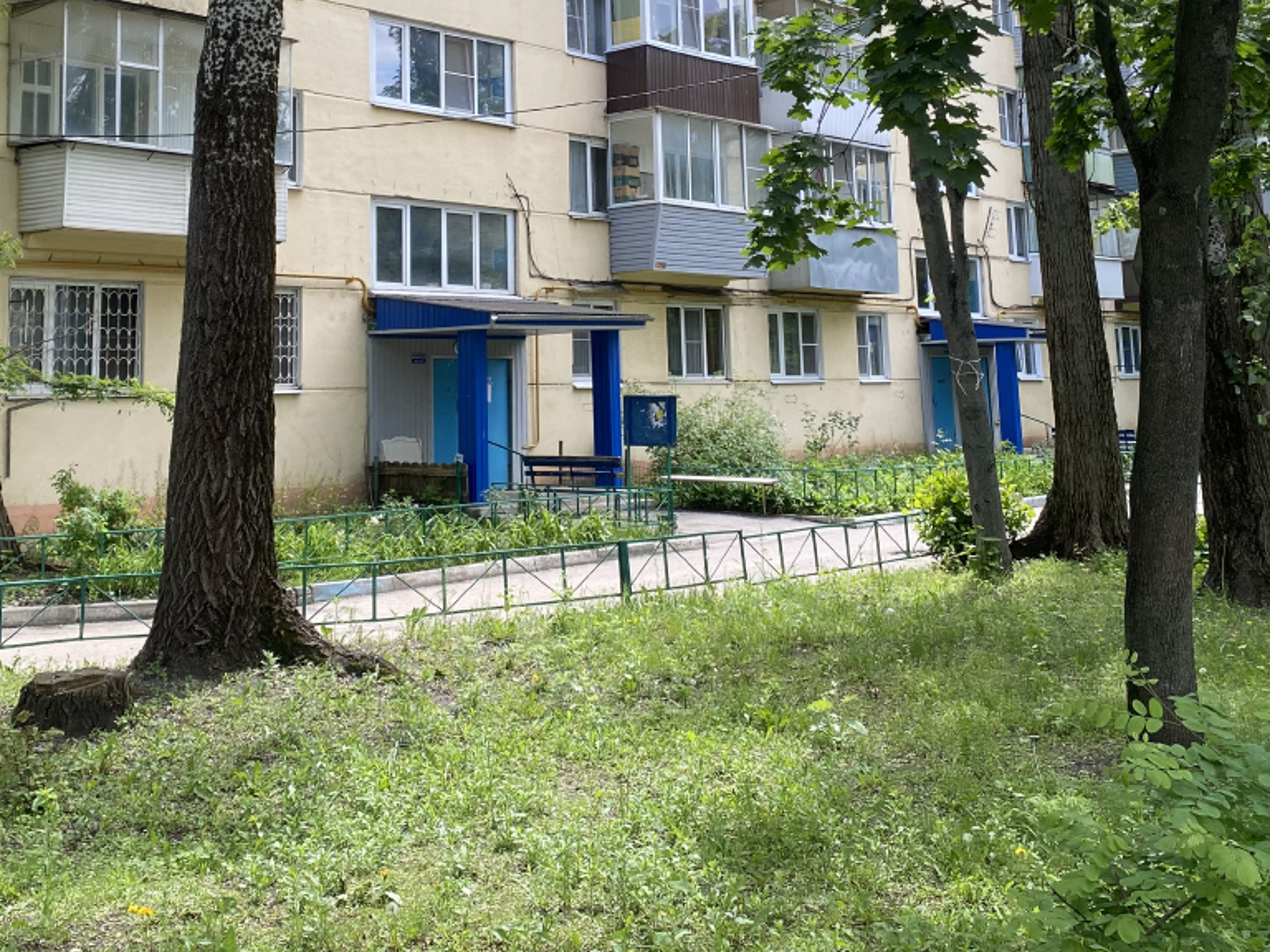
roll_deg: +1.5
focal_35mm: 44
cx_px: 580
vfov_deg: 31.7
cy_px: 150
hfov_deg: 42.9
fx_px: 1614
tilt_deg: +9.9
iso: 32
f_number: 1.8
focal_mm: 4.25
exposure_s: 1/585
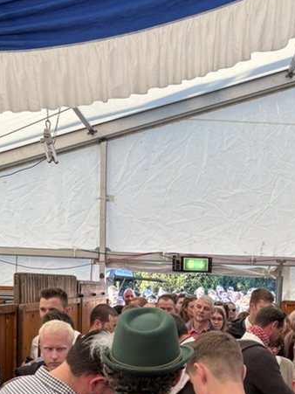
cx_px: 194
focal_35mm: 59
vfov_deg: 30.8
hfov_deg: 24.7
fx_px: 671
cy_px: 377
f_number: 1.6
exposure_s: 1/100
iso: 50
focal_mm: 5.96
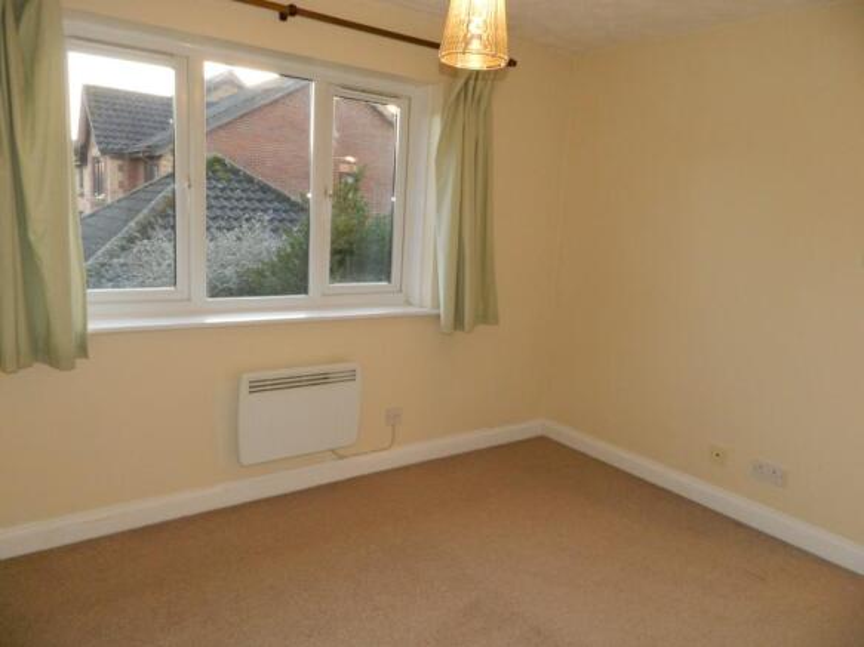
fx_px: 624
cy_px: 324
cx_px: 432
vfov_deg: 54.9
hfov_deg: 69.4
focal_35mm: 25
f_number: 3.1
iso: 200
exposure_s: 1/30
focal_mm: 4.5
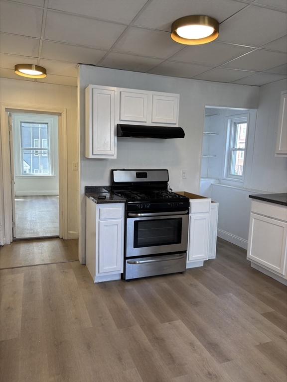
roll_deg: -2.8
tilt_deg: -8.4
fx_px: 287
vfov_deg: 67.3
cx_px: 144
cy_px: 191
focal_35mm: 26
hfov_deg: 53.1
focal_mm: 5.96
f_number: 1.6
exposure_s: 1/120
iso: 80
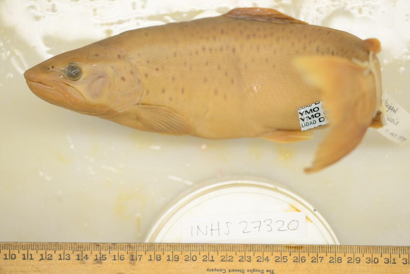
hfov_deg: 31.4
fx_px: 729
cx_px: 211
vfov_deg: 21.3
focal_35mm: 64
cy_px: 145
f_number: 3.2
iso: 800
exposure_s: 1/160
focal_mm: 60
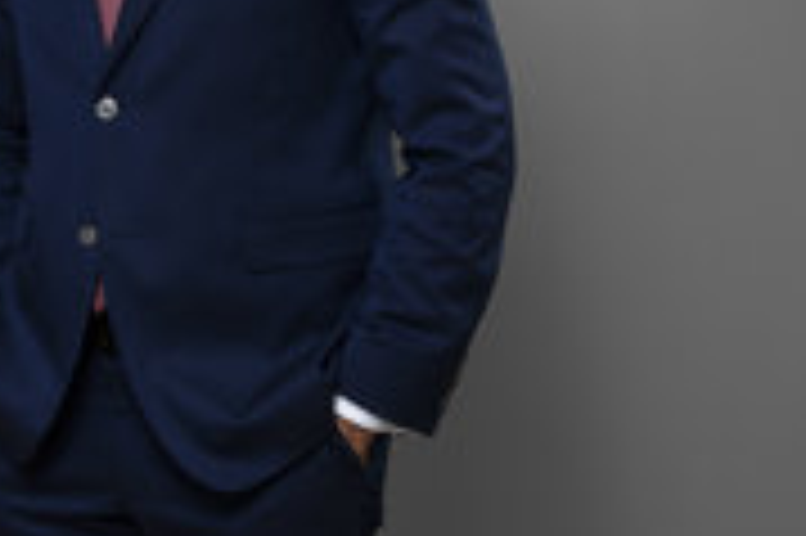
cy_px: -25
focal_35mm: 112
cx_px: 72
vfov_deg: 12.0
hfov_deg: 18.0
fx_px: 2505
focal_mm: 50
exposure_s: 1/200
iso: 200
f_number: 3.5
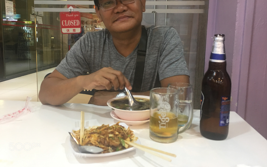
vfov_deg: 40.4
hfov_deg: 61.2
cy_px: 68
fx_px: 226
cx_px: 133
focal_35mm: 31
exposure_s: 1/17
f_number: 2.2
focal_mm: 4.15
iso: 64
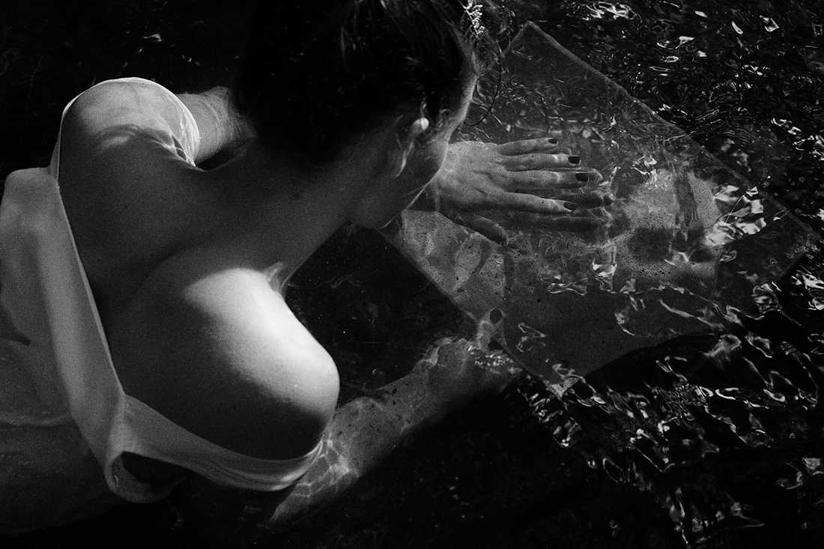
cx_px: 412
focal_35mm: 35
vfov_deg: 37.8
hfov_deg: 54.4
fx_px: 801
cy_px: 274
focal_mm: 35
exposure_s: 1/250
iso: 250
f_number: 4
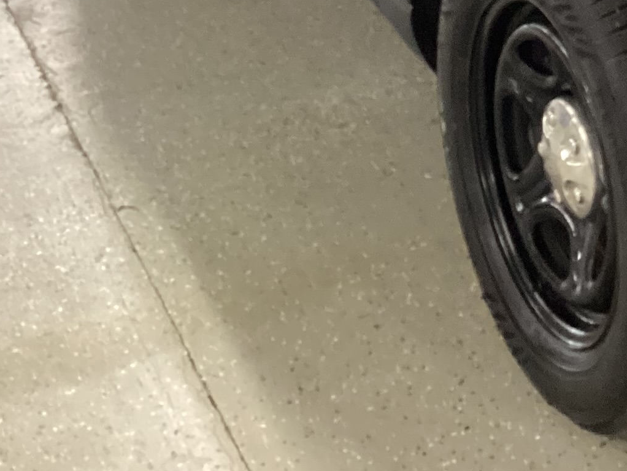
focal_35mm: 99
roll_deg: -1.3
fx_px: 1794
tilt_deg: -17.8
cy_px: -230
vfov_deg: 14.0
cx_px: 856
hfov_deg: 18.2
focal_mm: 3.3
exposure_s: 1/33
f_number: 2.4
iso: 400
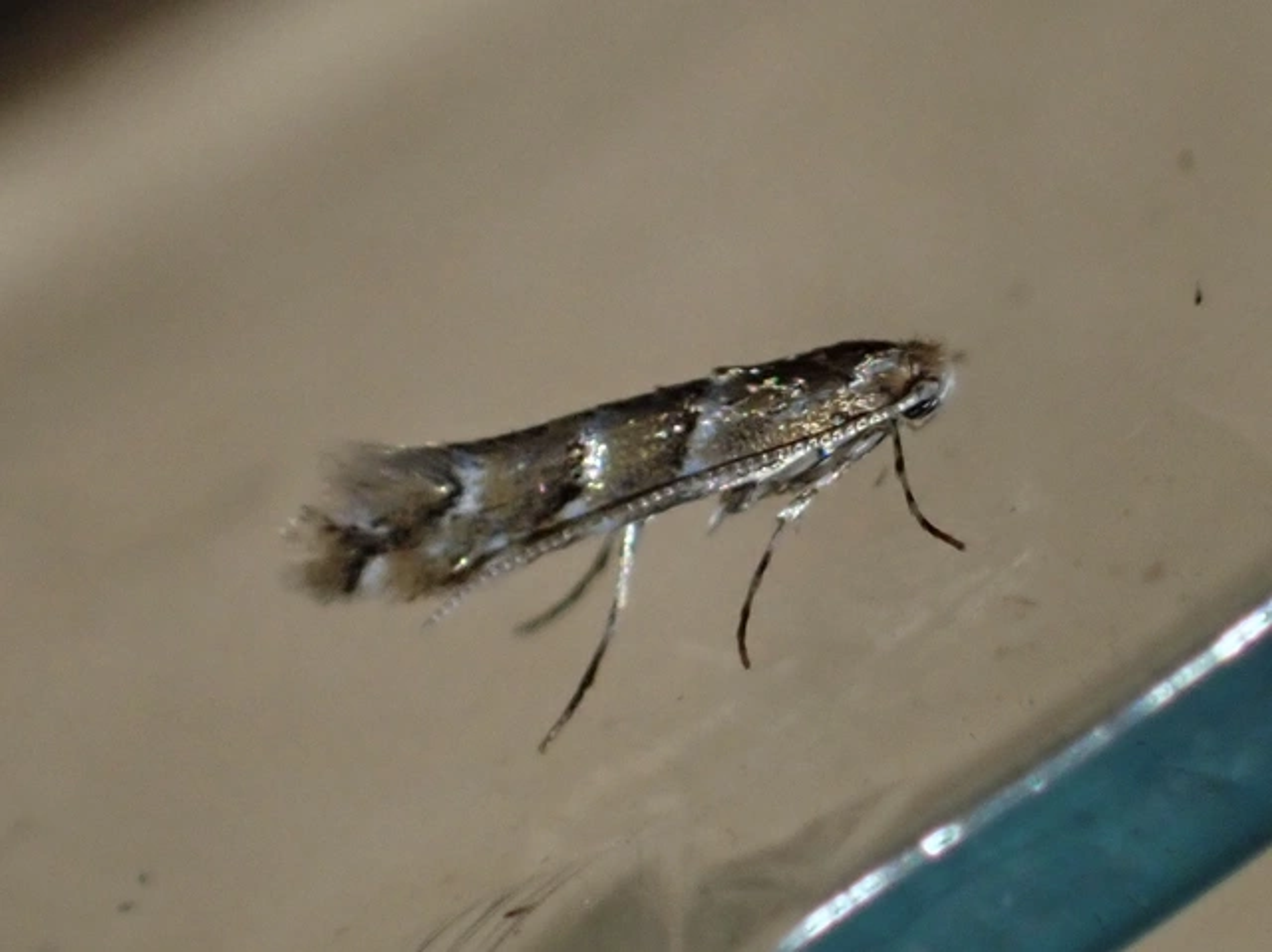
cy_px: 476
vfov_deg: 14.8
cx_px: 636
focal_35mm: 100
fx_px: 3672
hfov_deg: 19.7
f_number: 4.9
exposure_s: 1/200
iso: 500
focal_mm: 18
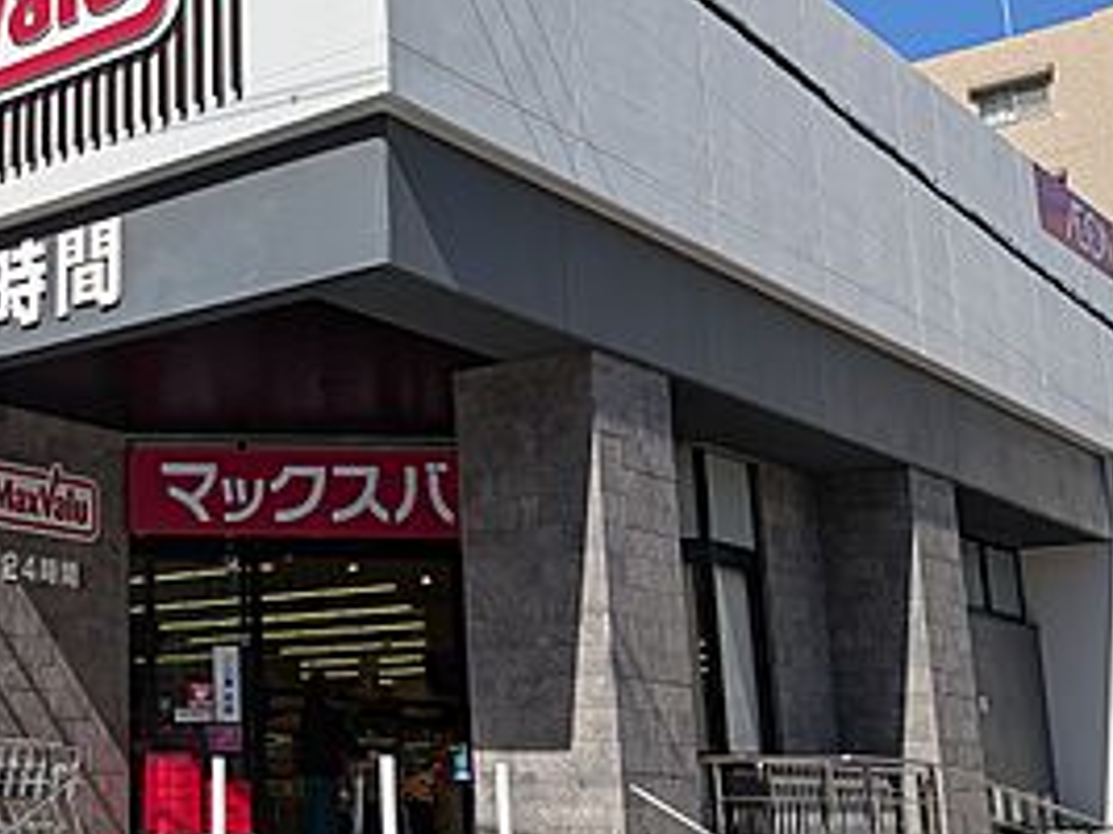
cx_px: 75
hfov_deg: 33.4
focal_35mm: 54
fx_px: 1735
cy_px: 334
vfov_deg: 27.0
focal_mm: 4.53
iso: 28
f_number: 1.7
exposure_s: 1/2304
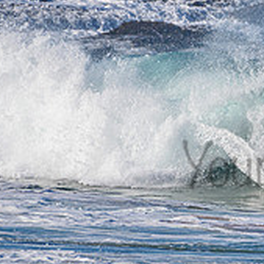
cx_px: 344
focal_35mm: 2186
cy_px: 151
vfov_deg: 0.8
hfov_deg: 0.8
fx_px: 18862
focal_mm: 500
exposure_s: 1/2000
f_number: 5.6
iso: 320
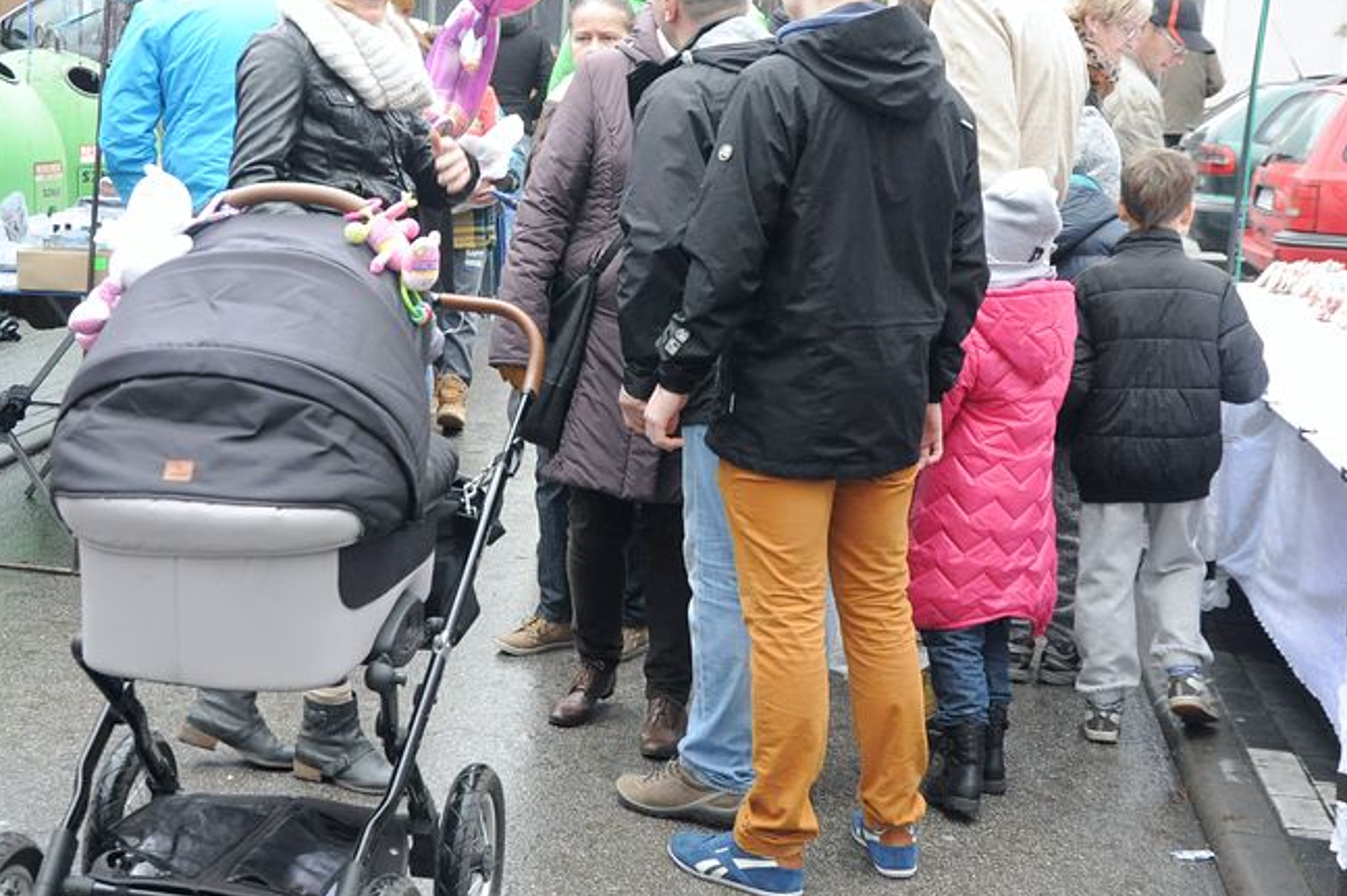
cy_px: 325
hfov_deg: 33.9
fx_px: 2206
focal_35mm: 59
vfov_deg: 22.9
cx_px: 605
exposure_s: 1/160
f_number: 6.3
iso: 1600
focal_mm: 30
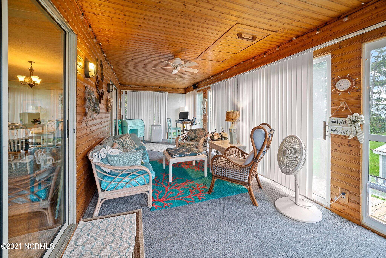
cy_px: 129
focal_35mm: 14
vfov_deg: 81.3
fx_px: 150
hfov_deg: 104.2
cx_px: 193
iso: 100
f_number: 8
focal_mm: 14
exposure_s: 1/1.67
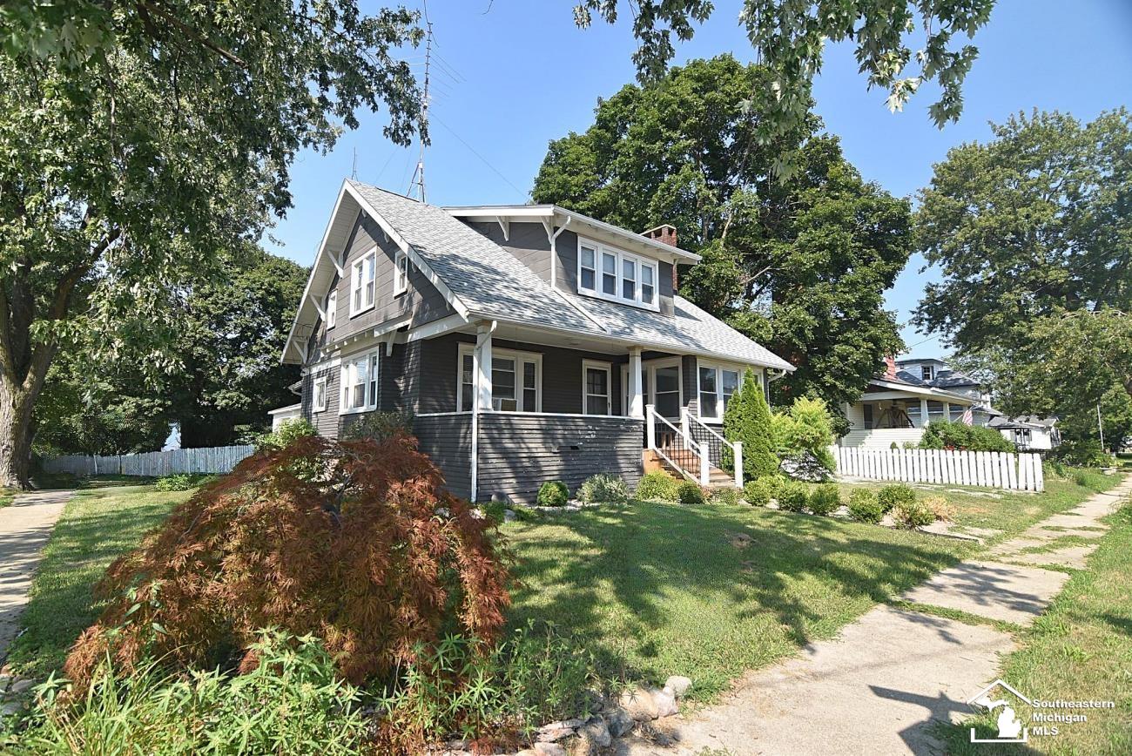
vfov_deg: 72.1
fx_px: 519
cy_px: 378
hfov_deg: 95.0
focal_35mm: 16
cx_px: 566
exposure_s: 1/250
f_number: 6.3
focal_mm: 11
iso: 200
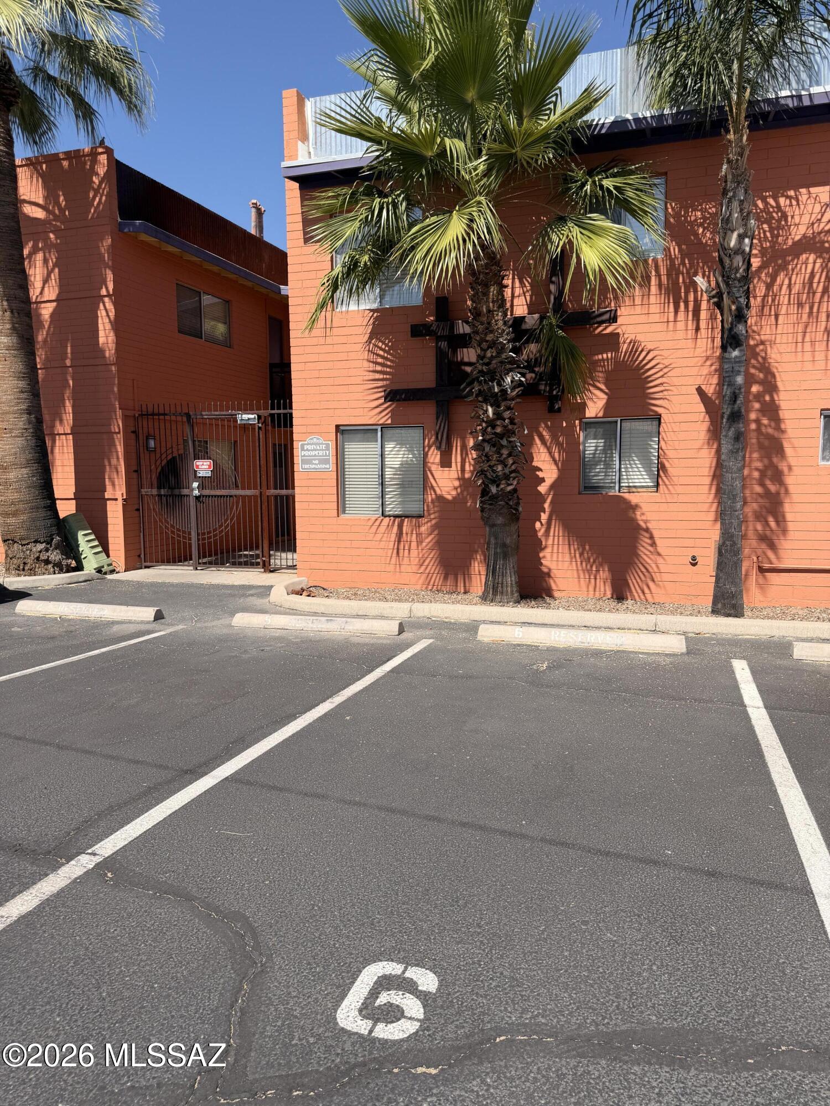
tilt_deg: -5.5
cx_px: 415
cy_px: 553
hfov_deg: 56.8
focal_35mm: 24
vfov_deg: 71.6
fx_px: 767
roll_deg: +0.7
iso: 80
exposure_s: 1/4975
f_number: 1.78
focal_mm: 6.76
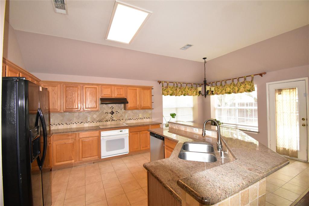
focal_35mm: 15
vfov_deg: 77.3
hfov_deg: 100.4
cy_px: 103
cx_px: 154
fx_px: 129
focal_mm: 10
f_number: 8
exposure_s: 1/60
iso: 4500
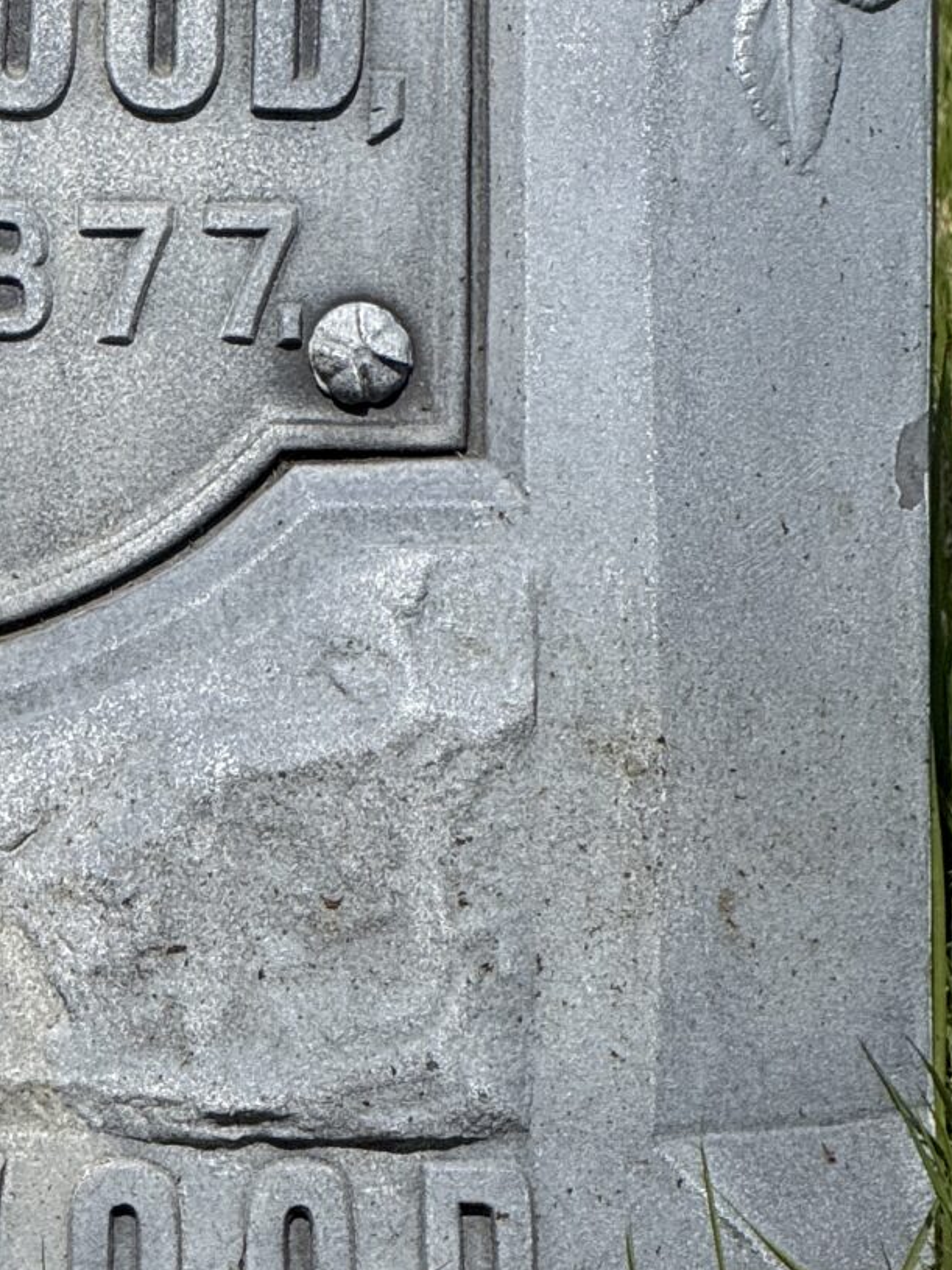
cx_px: -203
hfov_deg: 3.9
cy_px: -262
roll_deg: -2.7
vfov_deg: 5.2
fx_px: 13828
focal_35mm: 377
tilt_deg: -8.0
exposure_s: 1/3344
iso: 50
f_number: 2.8
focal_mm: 15.66
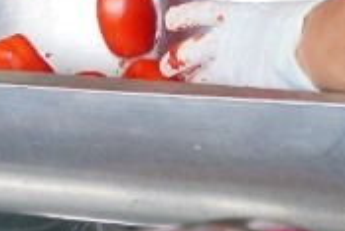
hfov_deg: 9.7
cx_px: -23
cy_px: -264
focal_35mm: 209
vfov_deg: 6.4
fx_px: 2005
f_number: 4
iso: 2000
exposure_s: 1/250
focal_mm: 31
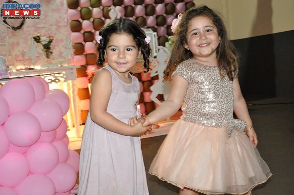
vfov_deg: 28.0
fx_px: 391
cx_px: 147
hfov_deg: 41.2
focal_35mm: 48
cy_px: 98
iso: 3200
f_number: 5
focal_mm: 32
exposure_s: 1/40
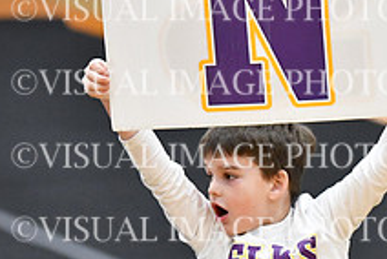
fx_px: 6620
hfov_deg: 3.3
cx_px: 276
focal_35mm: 615
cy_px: 192
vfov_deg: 2.2
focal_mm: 150
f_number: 2.8
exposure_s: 1/800
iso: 5000
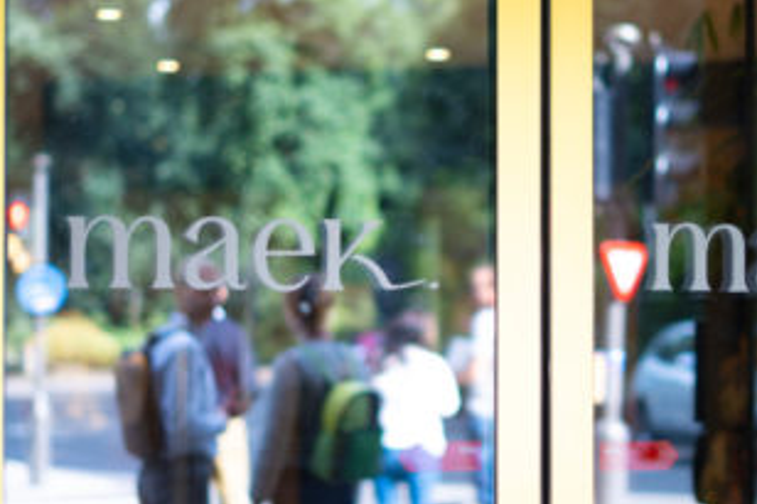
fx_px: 2186
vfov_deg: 13.1
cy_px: 267
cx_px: 501
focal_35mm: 104
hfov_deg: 19.6
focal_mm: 50
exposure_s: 1/250
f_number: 1.8
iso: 250
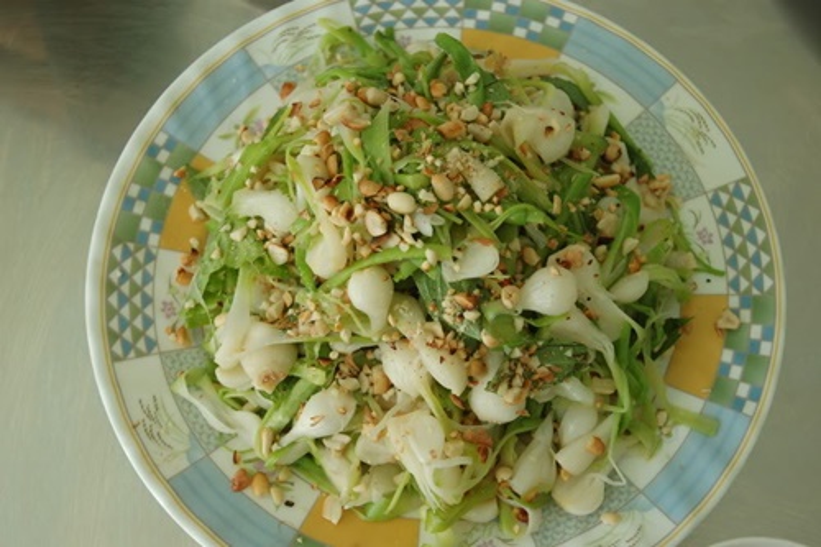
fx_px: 1163
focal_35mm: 51
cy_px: 274
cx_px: 410
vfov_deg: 26.5
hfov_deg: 38.9
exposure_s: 1/60
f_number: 5.6
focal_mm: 34
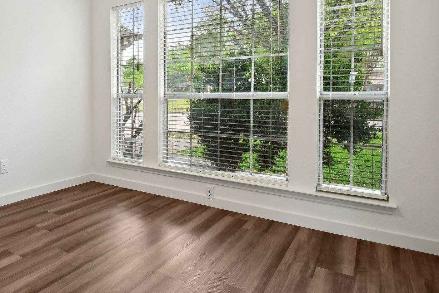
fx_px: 305
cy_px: 73
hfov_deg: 65.9
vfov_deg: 49.2
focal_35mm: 25
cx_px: 96
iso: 400
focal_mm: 10
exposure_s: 1/60
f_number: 8
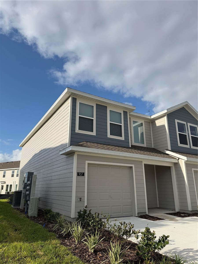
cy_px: 132
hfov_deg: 56.8
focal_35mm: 24
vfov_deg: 71.6
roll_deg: -0.5
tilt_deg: +17.6
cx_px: 99
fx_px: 183
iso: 80
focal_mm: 6.76
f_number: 1.78
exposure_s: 1/5714
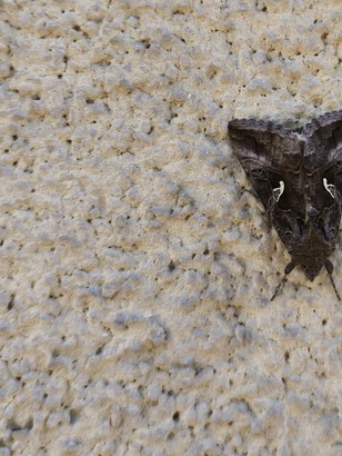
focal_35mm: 78
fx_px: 1026
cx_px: 254
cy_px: 202
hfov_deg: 18.8
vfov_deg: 25.0
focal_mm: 5.35
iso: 80
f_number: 1.7
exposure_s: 1/369
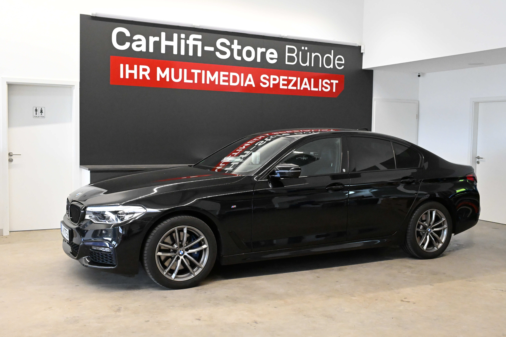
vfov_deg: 35.5
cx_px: 253
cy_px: 168
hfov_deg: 51.3
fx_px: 527
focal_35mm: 38
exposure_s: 1/320
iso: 8000
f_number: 9
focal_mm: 25
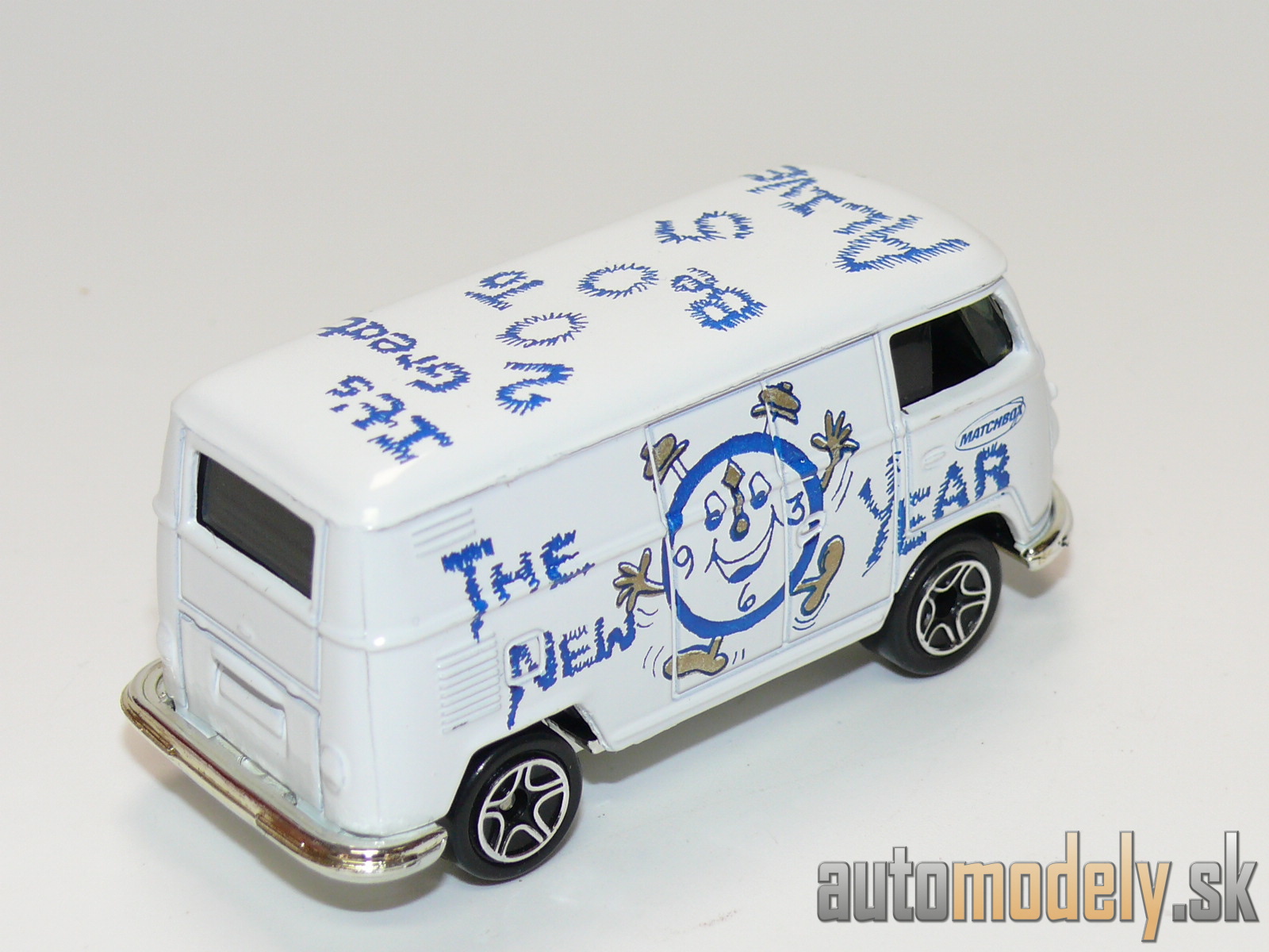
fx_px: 3739
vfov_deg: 14.5
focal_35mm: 102
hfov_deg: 19.3
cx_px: 634
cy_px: 476
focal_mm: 13.3
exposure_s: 1/30
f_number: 4
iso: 100
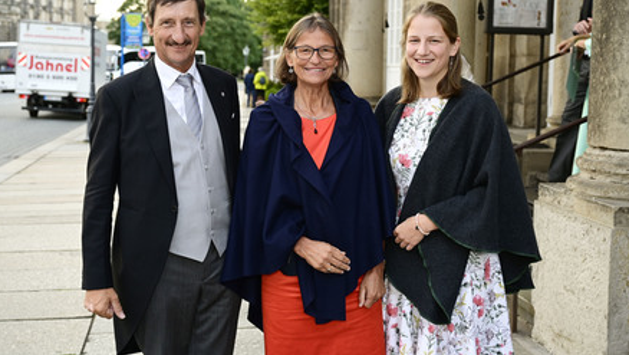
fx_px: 701
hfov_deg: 48.3
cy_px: 145
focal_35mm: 42
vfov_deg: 28.3
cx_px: 308
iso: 400
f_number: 4
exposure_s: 1/160
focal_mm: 39
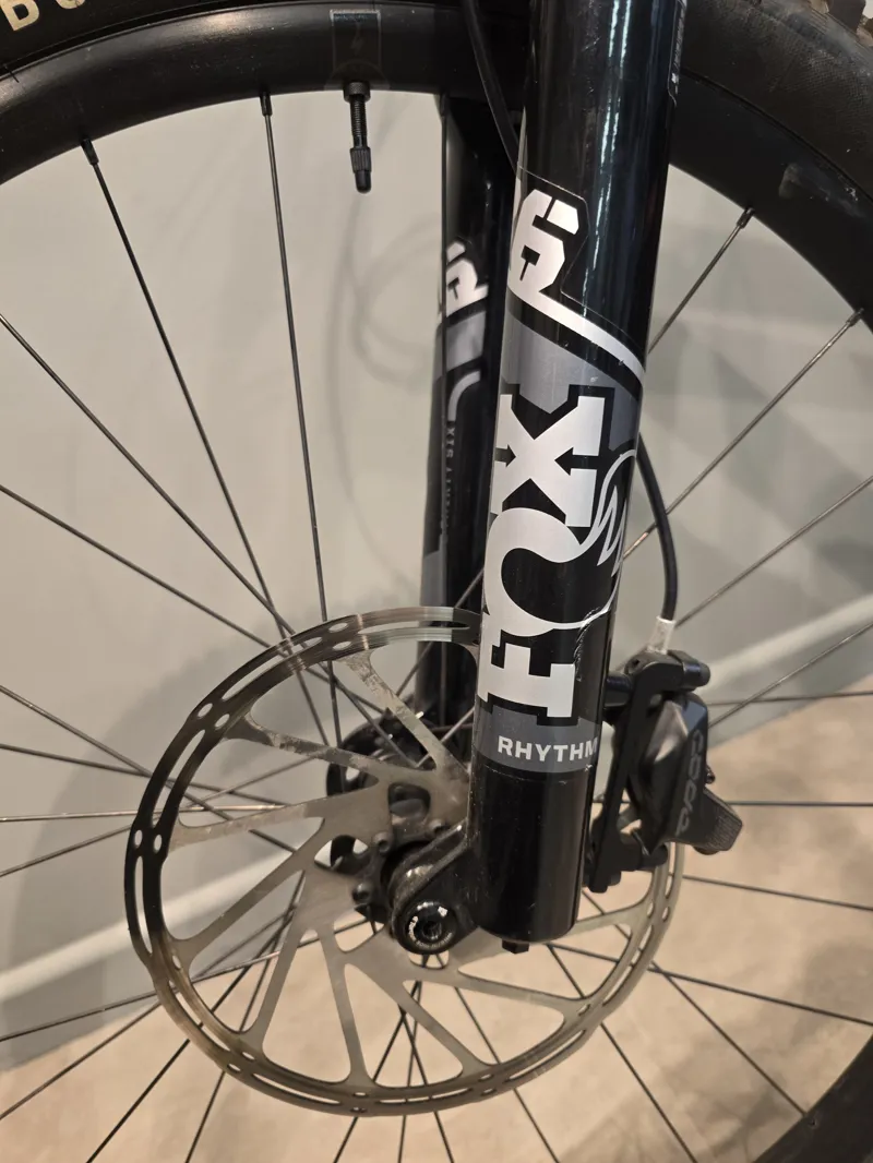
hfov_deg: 58.9
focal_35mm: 23
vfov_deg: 73.9
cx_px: 436
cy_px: 582
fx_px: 773
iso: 125
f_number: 1.7
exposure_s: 1/50
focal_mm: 6.3
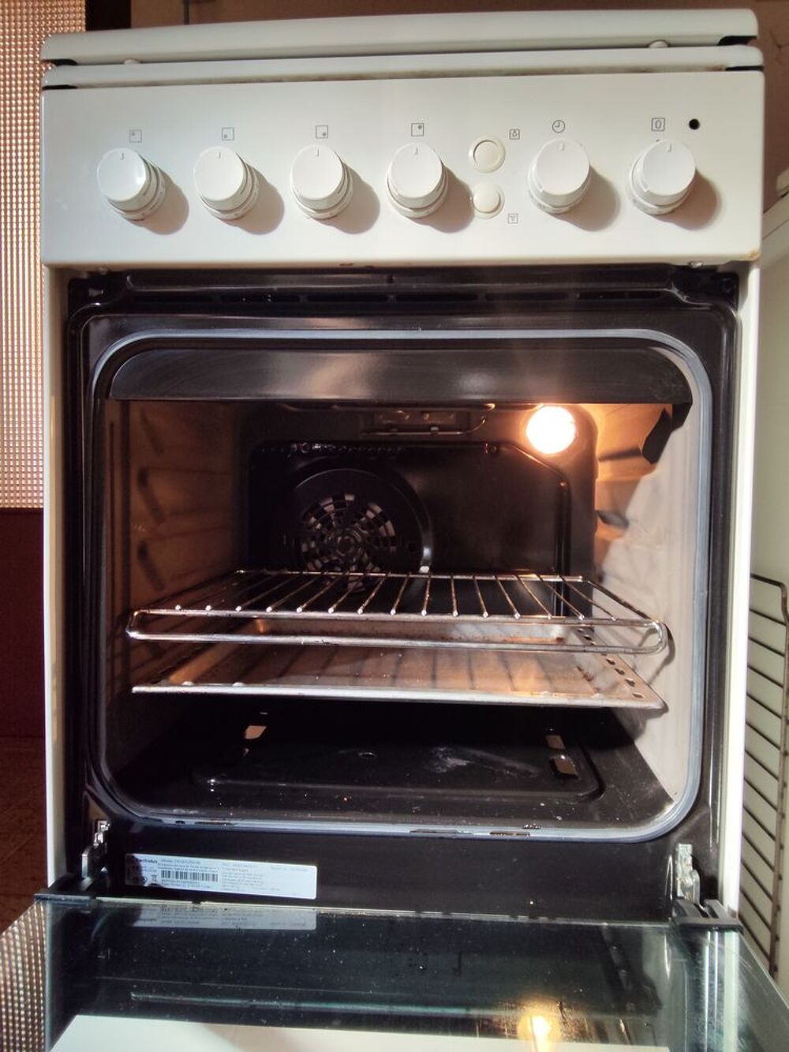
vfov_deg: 67.3
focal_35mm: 26
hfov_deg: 53.1
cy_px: 526
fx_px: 790
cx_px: 394
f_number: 2
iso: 50
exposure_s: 1/102
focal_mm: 2.78
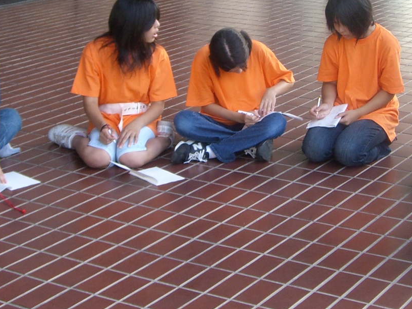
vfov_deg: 15.8
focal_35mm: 93
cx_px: 255
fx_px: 1106
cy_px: 70
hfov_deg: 21.1
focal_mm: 7.6
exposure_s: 1/125
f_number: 3
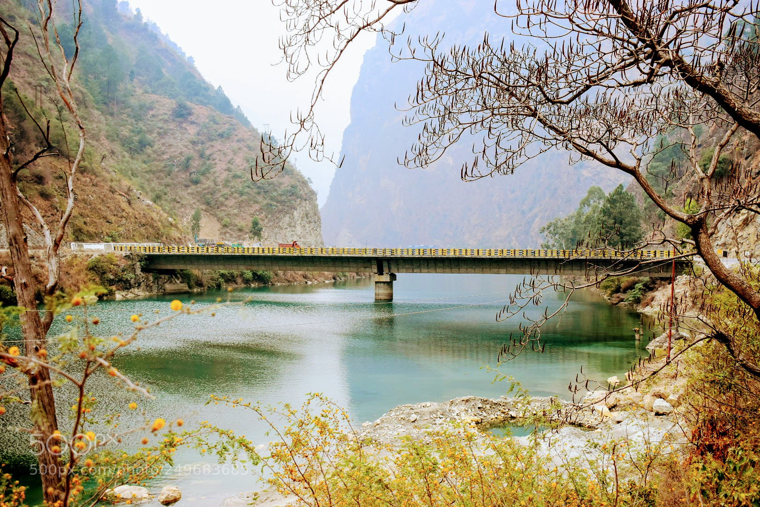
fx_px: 823
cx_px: 380
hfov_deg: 49.5
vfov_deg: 34.2
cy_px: 254
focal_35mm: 39
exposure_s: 1/100
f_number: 5
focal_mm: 26
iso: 400
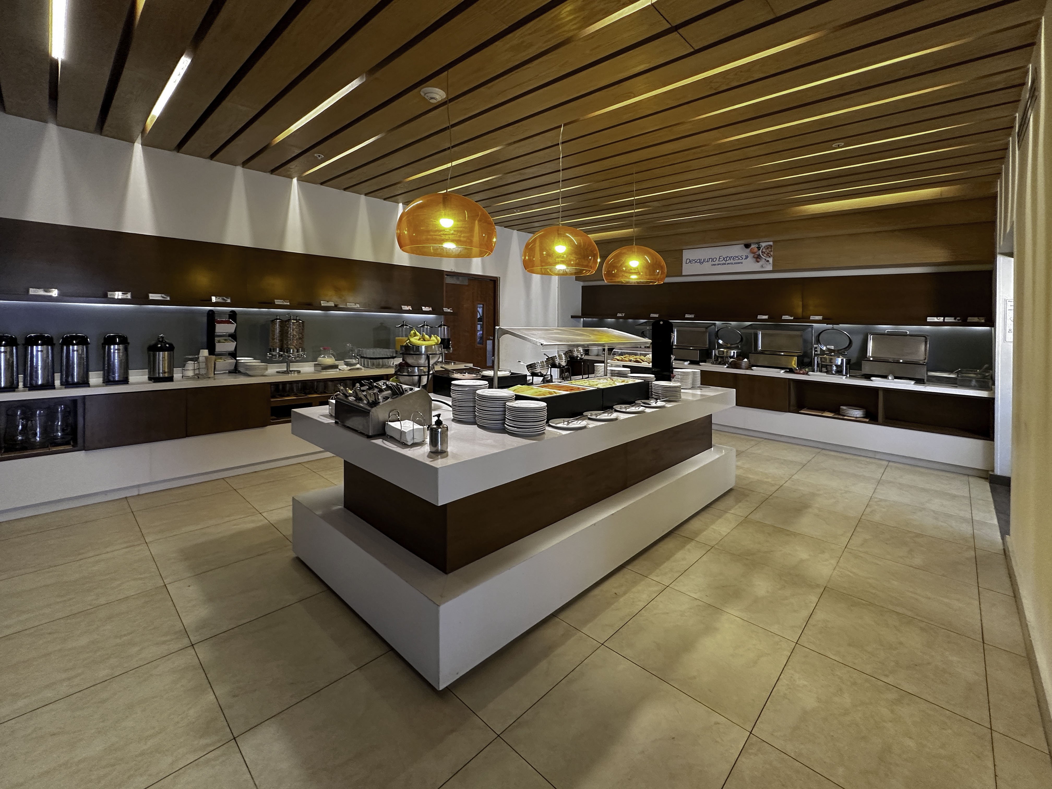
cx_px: 526
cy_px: 394
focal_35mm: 14
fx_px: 425
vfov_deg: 85.7
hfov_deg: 102.1
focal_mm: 2.22
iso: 250
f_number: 2.2
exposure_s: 1/60
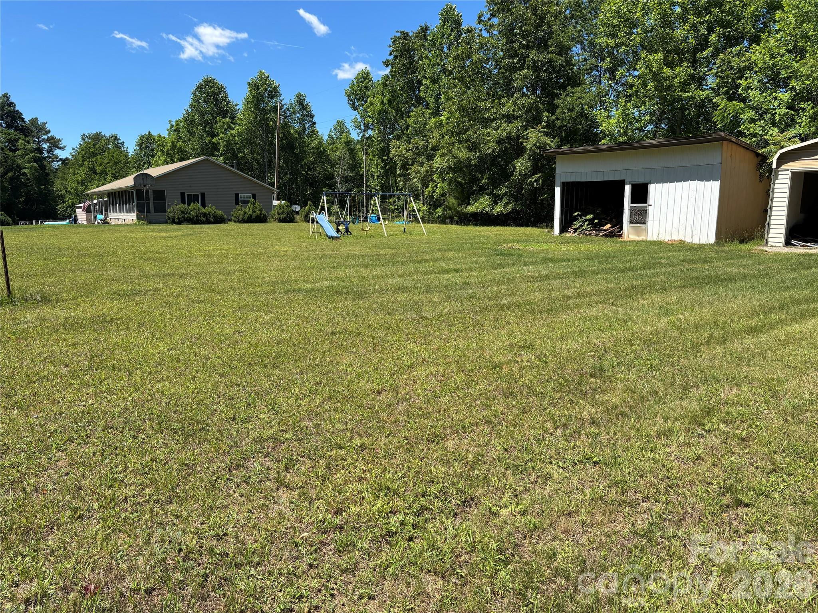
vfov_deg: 53.1
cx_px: 409
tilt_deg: -9.3
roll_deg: +2.0
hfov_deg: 67.3
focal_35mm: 26
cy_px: 306
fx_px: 614
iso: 50
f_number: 1.6
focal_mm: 5.96
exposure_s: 1/2151
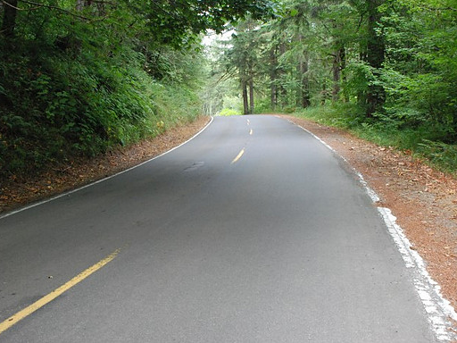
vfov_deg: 39.7
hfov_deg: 51.3
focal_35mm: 36
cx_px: 217
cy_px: 170
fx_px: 475
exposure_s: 1/160
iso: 1600
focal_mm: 22
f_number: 4
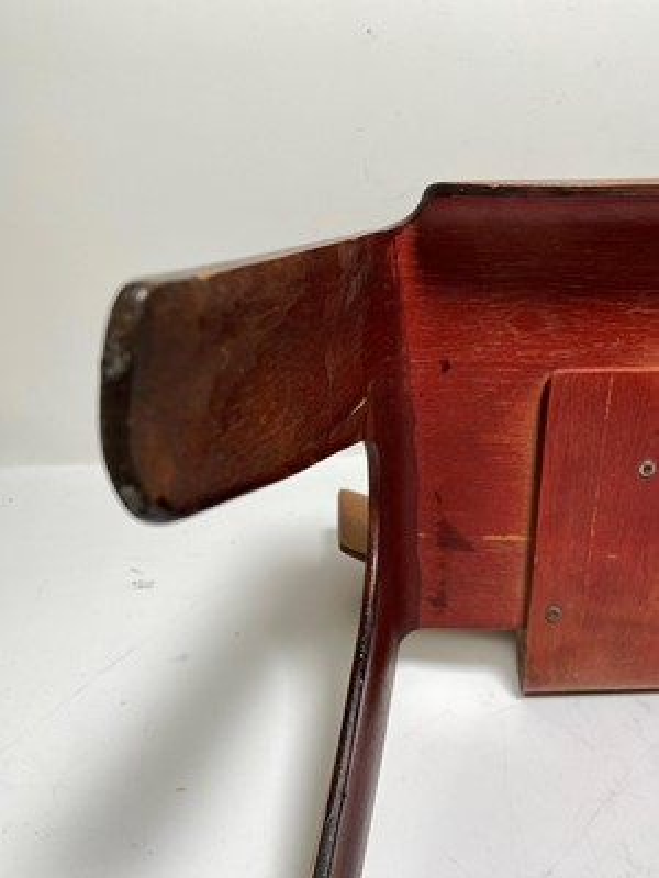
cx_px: 330
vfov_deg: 67.3
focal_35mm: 26
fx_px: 660
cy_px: 439
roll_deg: +3.3
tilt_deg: -21.4
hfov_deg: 53.1
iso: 40
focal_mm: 4.25
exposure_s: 1/100
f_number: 1.8
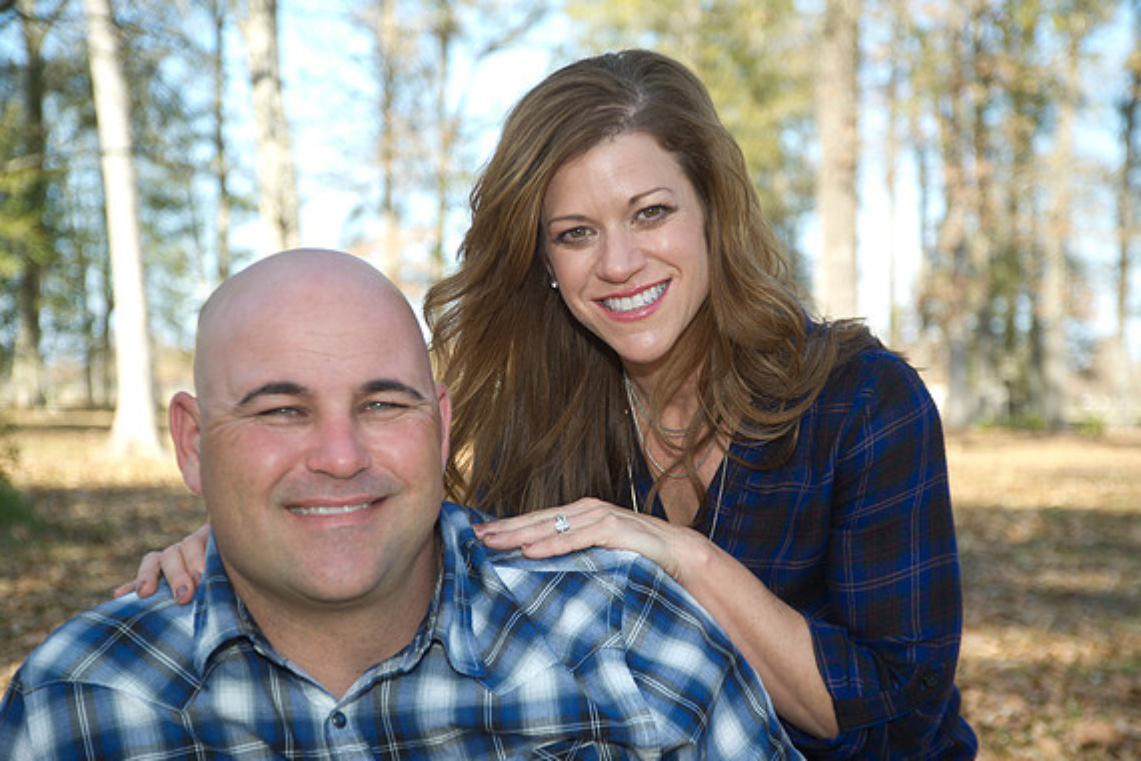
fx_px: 2092
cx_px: 573
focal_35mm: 66
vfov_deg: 20.6
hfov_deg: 30.5
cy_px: 380
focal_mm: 65
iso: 100
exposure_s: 1/160
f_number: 4.5
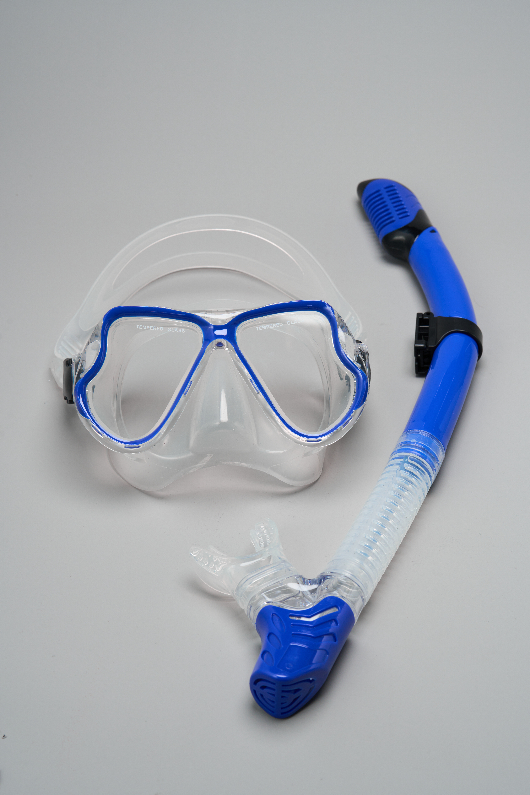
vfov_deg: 28.8
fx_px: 1546
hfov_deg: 19.5
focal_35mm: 70
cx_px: 265
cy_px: 398
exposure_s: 1/30
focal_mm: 70
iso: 200
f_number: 11
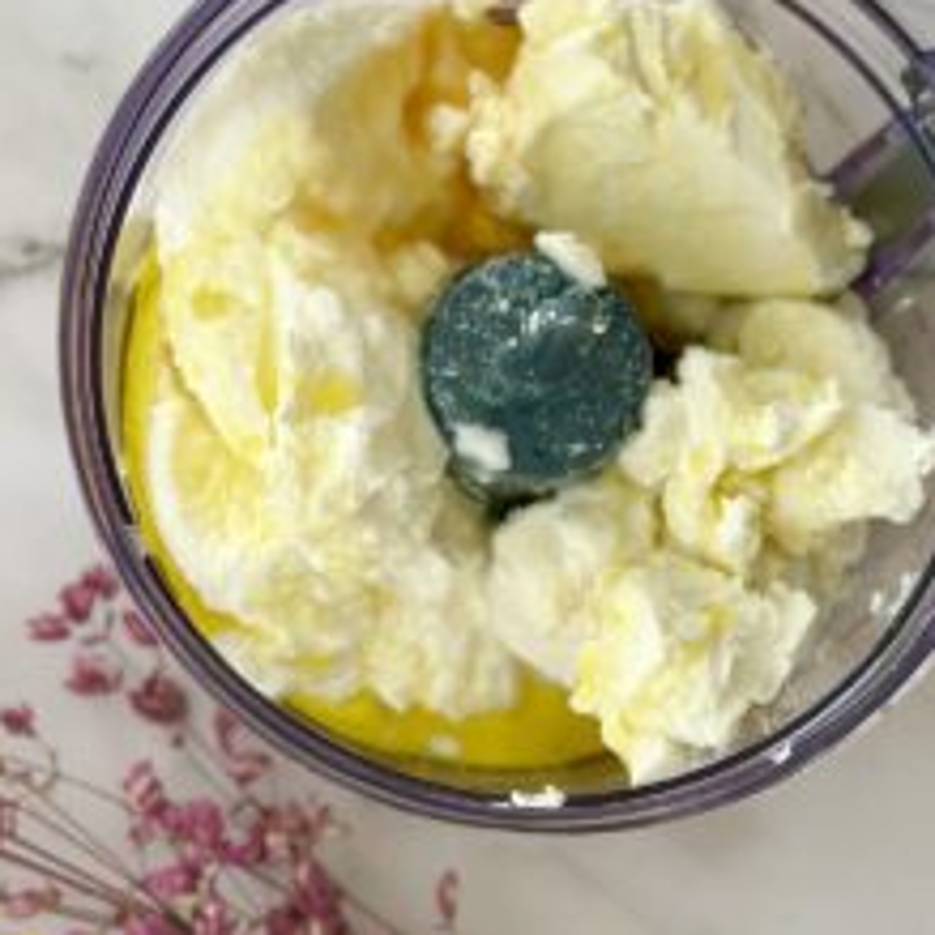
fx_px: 2964
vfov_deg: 17.9
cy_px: 273
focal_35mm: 97
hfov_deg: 17.9
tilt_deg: -75.1
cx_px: 446
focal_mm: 6.86
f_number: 1.78
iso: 80
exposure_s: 1/174
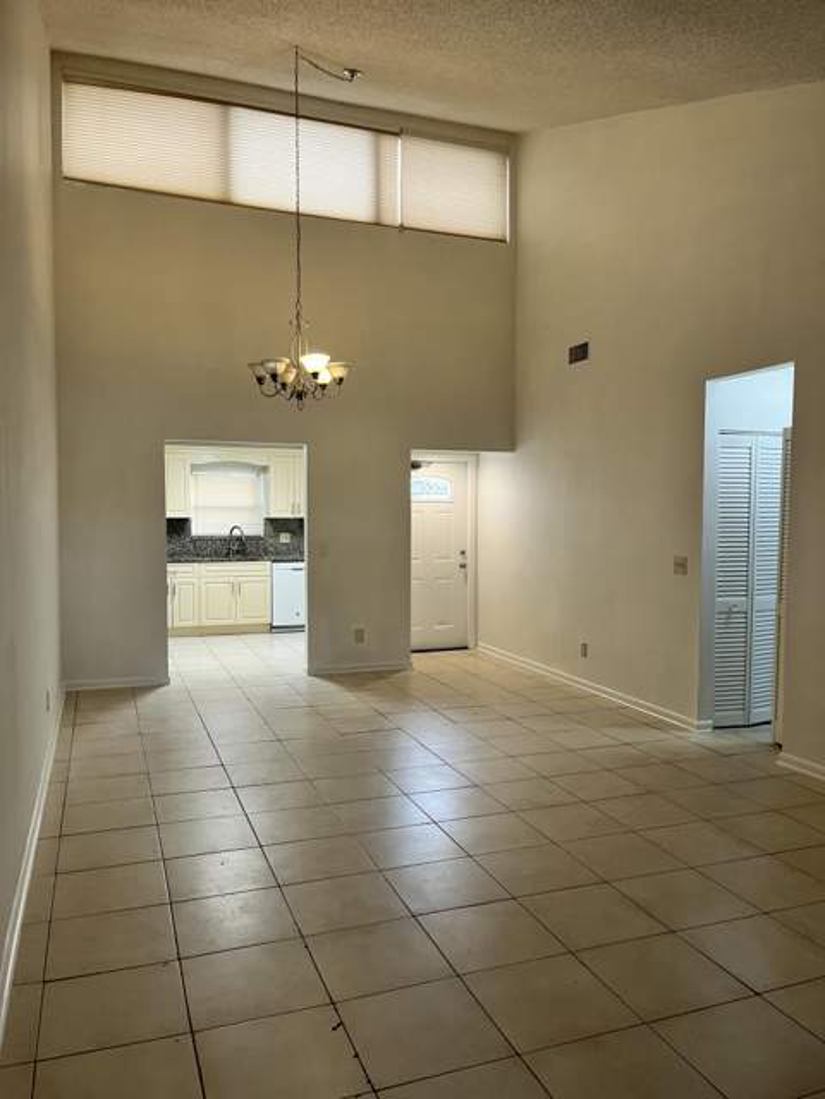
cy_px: 550
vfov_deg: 67.3
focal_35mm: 26
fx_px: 826
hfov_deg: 53.1
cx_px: 412
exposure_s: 1/60
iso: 80
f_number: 1.6
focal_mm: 5.1
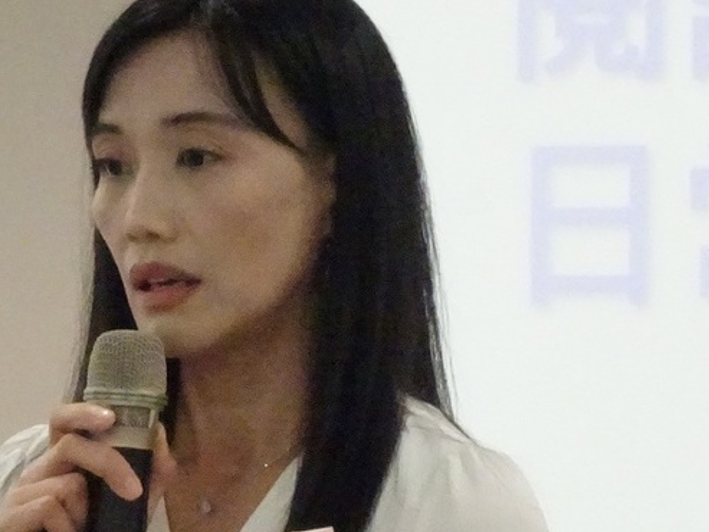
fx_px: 13952
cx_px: 250
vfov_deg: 2.2
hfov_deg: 2.9
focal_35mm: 681
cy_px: 324
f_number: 7.1
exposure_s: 1/160
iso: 3200
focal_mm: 47.87
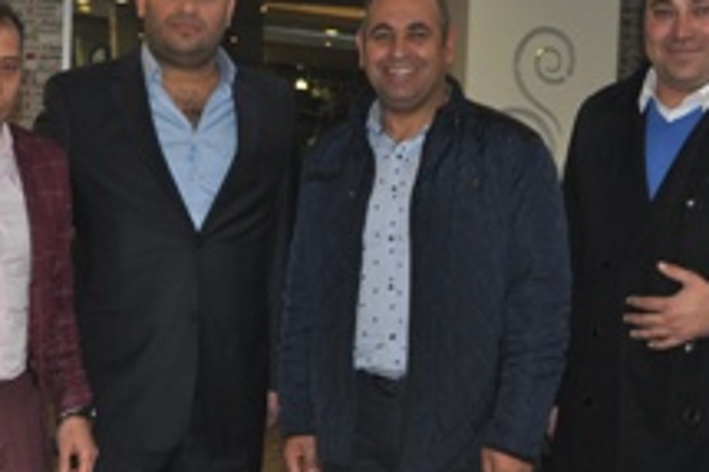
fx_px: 1910
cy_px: 248
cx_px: 165
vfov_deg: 14.1
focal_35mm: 97
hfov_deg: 20.8
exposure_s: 1/60
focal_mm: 31
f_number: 4
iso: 800
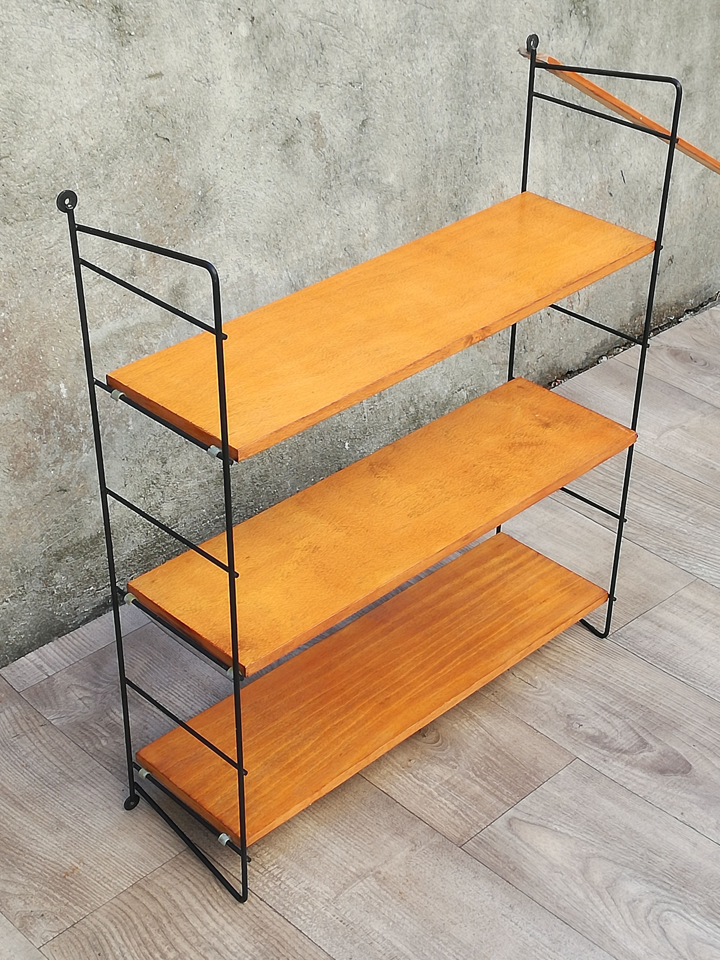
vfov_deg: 65.3
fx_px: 749
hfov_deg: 51.4
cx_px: 360
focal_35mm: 27
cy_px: 480
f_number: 2
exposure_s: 1/144
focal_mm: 3.79
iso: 50
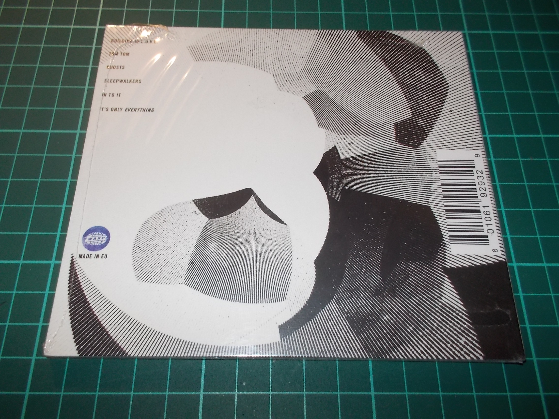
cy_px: 210
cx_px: 280
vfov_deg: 48.2
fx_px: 468
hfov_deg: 61.7
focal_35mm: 29
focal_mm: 4.1
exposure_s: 1/30
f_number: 3.3
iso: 200
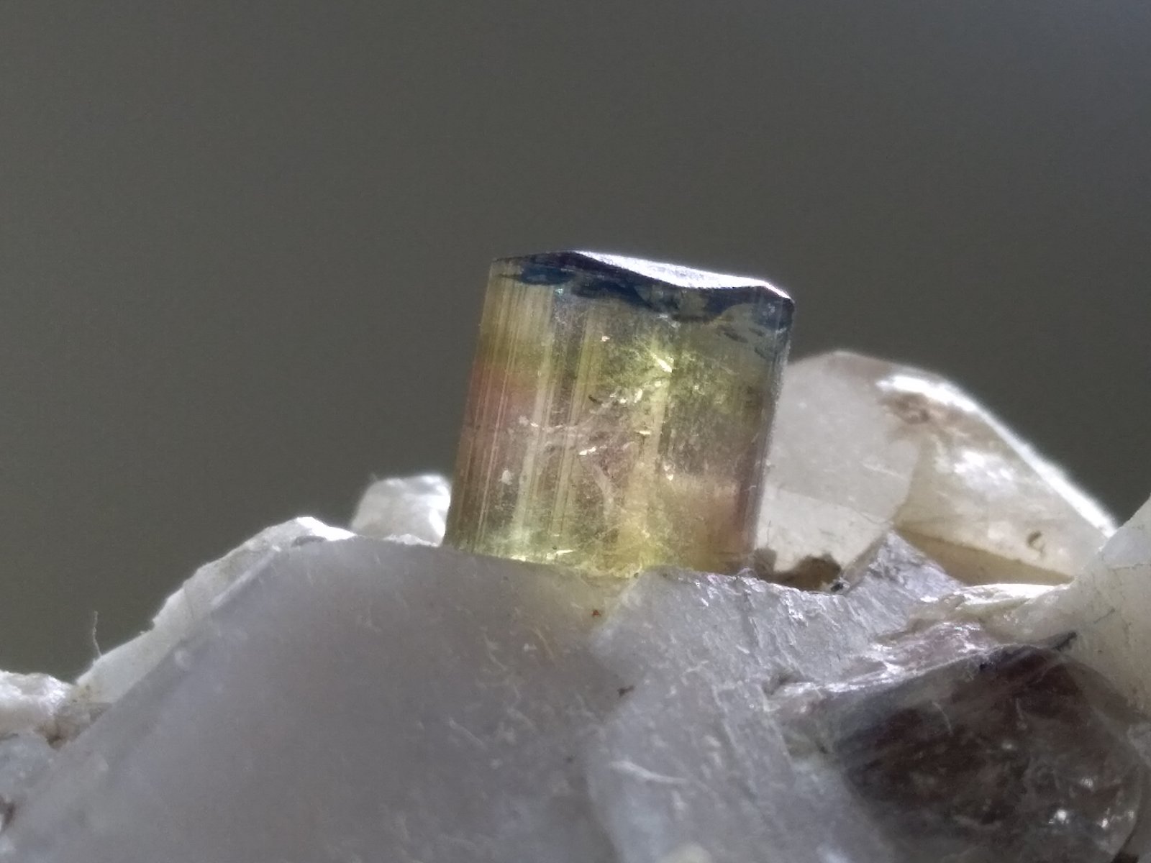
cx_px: 576
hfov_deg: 67.3
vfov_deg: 53.1
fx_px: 865
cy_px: 432
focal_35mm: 26
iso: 108
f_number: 2
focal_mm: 3.54
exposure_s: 1/60
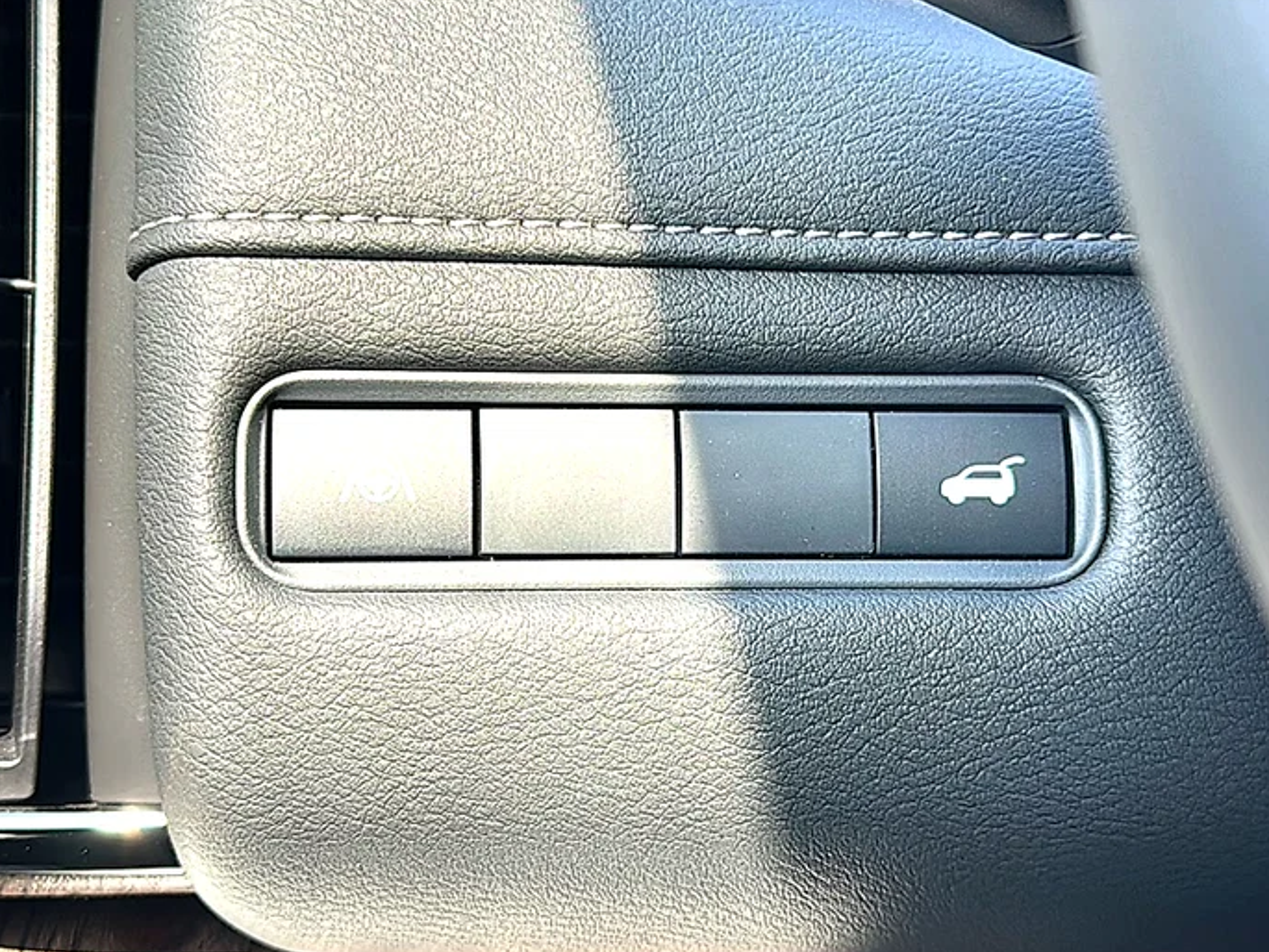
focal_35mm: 46
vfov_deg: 31.5
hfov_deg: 41.2
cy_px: 481
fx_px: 1687
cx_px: 632
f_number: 1.78
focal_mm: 6.86
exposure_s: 1/383
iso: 80
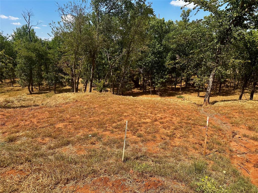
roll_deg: +0.6
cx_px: 129
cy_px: 96
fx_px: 179
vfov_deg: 56.8
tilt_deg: -10.7
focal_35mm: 24
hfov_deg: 71.6
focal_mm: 6.86
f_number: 1.78
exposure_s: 1/4016
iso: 80
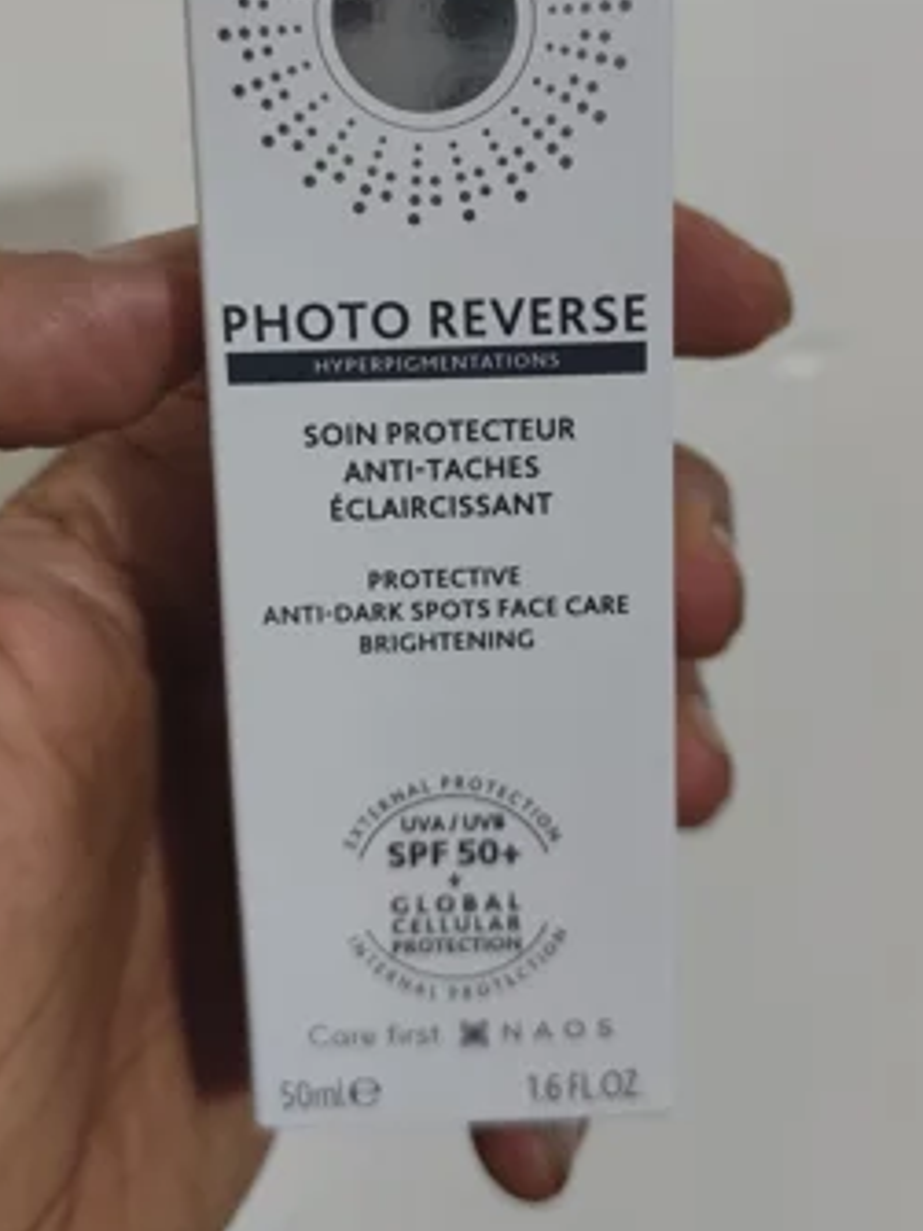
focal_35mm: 44
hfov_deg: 32.8
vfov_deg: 42.0
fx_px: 1565
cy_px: 356
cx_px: 518
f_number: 1.65
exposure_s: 1/50
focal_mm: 6.14
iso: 800
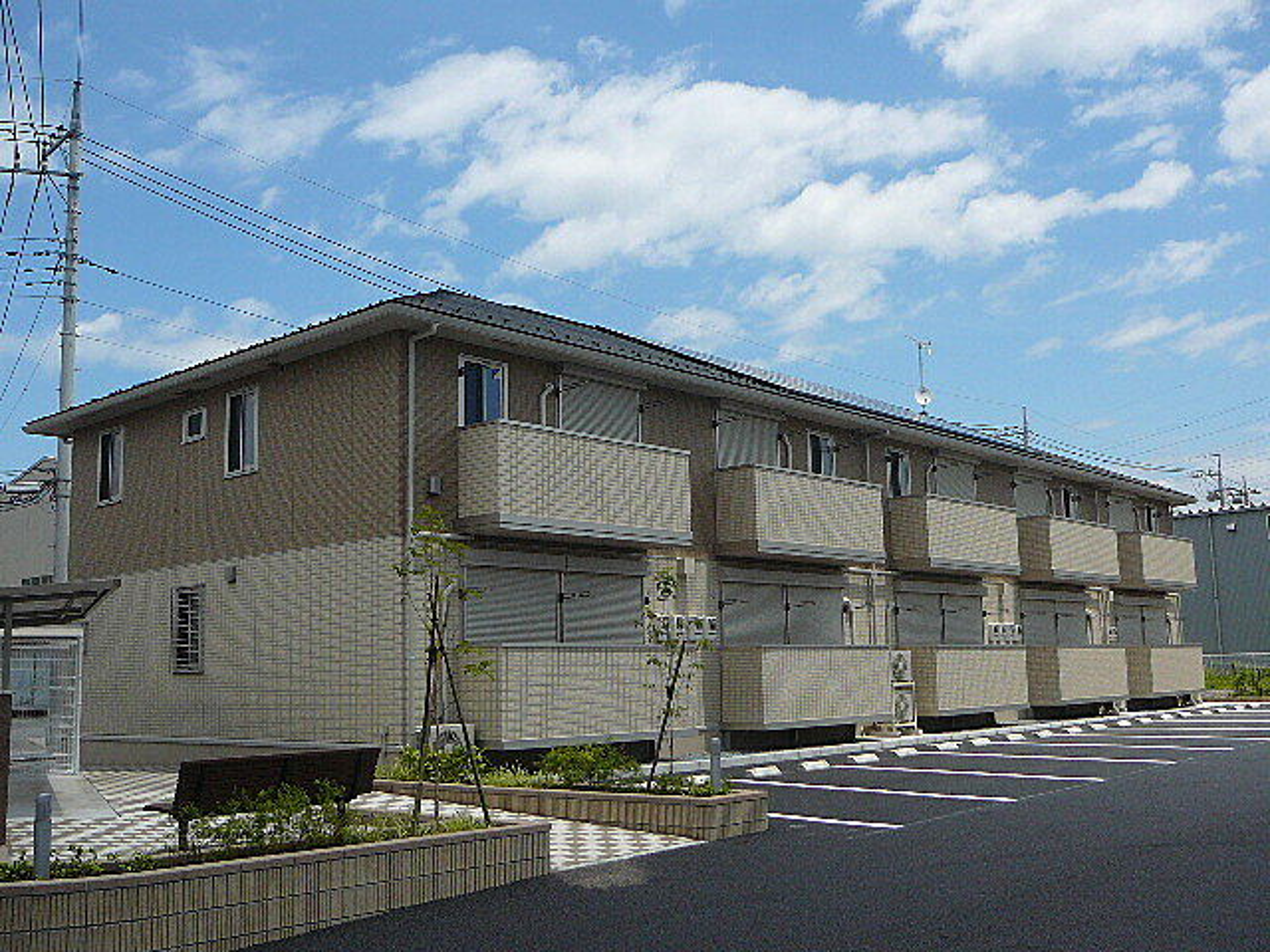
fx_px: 1284
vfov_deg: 40.7
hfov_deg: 52.6
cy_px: 476
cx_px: 635
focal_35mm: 35
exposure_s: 1/640
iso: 80
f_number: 5
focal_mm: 5.2
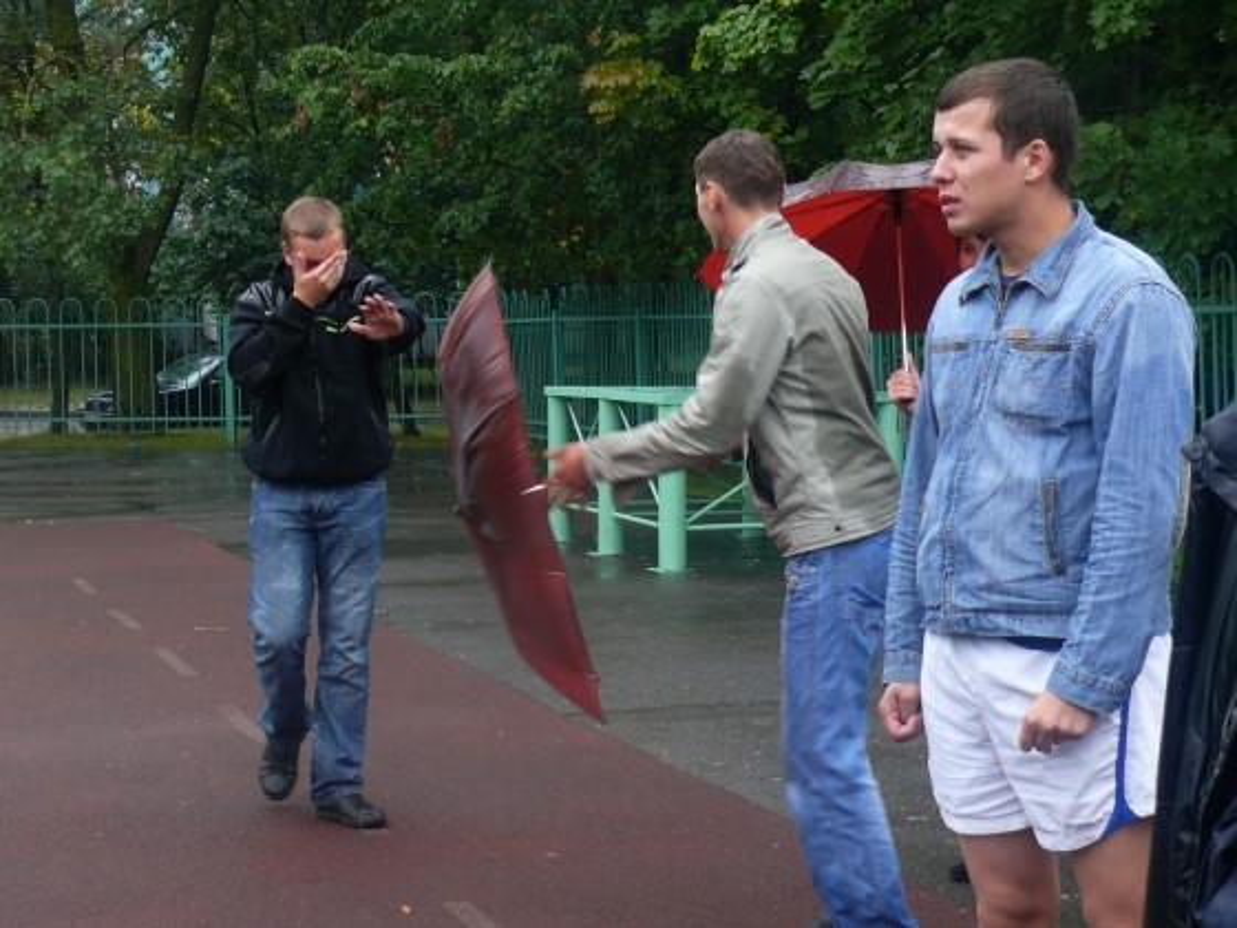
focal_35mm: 81
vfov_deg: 18.2
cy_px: 464
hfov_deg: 24.1
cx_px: 618
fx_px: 2895
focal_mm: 11.8
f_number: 3.2
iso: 100
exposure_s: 1/40
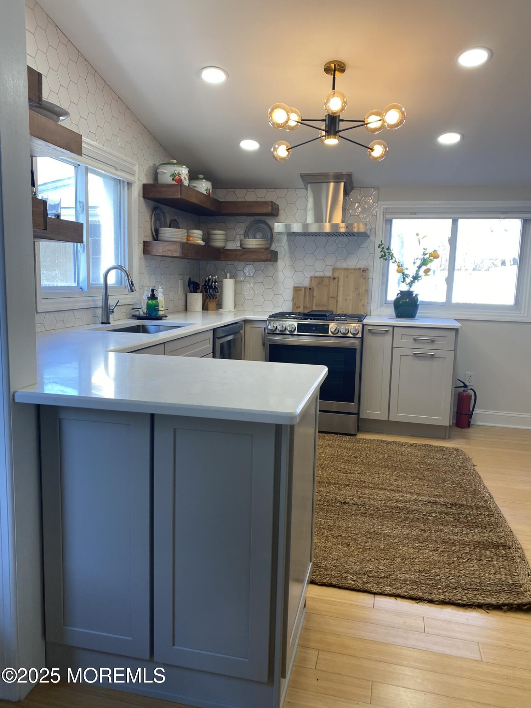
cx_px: 266
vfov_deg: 67.3
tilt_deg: -7.6
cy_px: 354
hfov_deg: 53.1
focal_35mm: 26
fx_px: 532
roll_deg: -1.6
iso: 64
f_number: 1.8
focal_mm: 4.25
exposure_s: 1/120
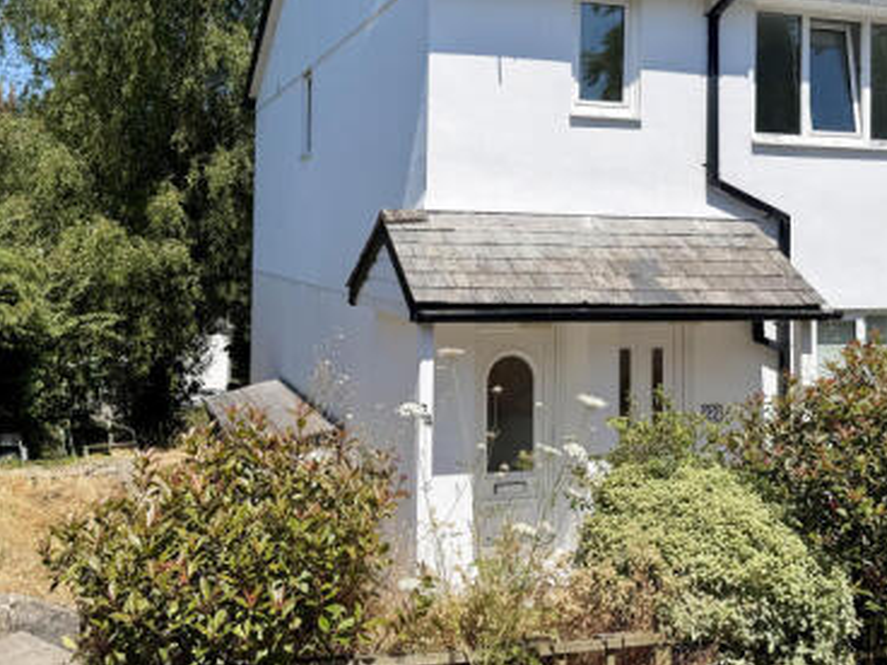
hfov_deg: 49.0
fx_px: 974
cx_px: 425
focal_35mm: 38
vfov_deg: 37.1
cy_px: 196
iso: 80
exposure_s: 1/3759
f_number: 1.78
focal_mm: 6.76
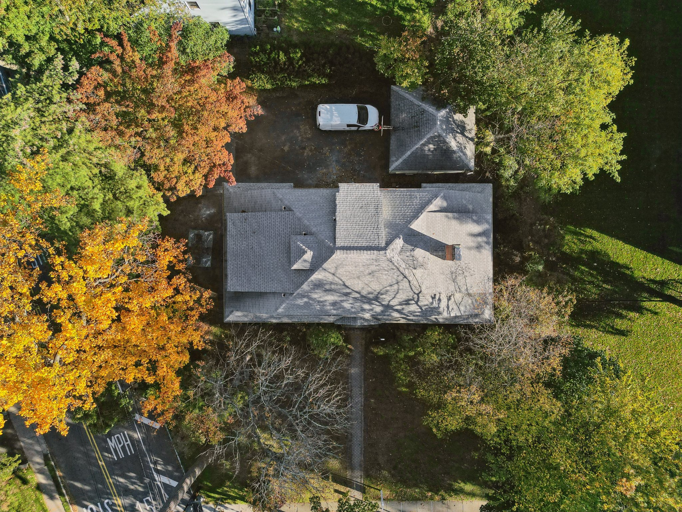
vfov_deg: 56.8
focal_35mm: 24
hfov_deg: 71.6
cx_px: 341
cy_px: 256
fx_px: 473
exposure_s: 1/2000
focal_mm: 6.7
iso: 100
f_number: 1.7
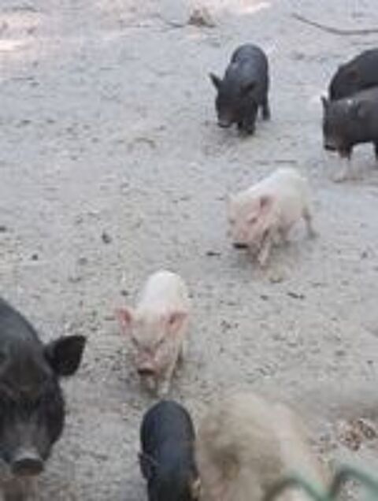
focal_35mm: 200
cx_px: 189
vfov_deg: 9.9
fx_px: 2900
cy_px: 250
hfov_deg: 7.5
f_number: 1.6
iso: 400
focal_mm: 6.14
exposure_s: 1/100
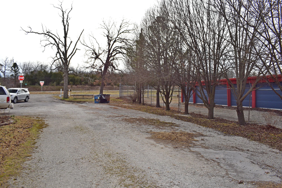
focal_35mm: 27
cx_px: 141
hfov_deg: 67.3
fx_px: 212
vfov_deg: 48.0
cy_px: 94
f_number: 8
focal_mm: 18
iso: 100
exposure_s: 1/200
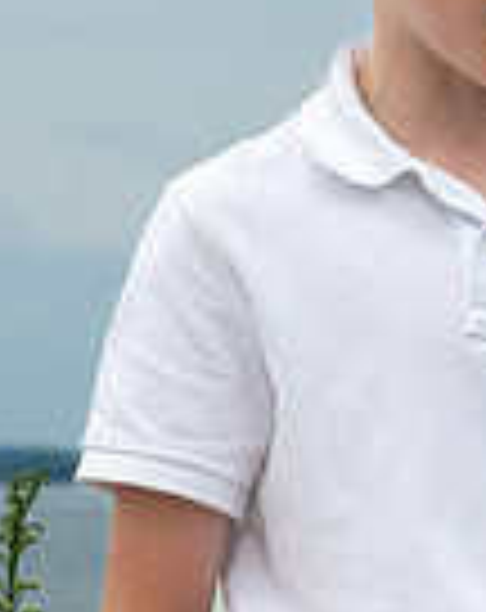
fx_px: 6394
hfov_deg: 4.3
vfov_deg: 5.5
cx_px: 841
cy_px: 154
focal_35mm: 354
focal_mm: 70
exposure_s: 1/250
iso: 64
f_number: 8
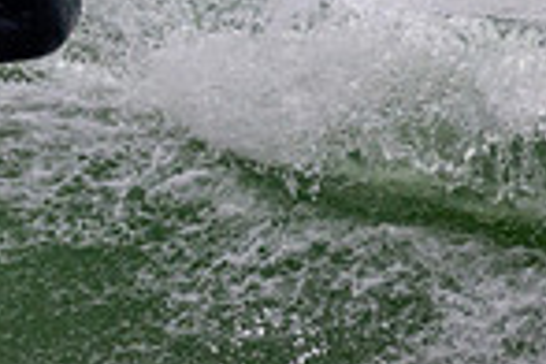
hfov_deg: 0.7
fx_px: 48014
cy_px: -76
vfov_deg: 0.4
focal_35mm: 3166
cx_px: -357
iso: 1100
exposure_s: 1/2000
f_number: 11
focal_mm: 800
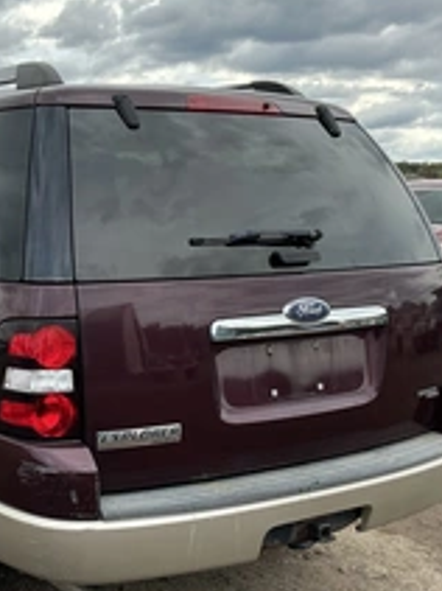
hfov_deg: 26.7
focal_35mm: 53
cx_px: 53
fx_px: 903
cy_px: 336
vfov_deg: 36.1
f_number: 1.8
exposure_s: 1/829
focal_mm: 3
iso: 25
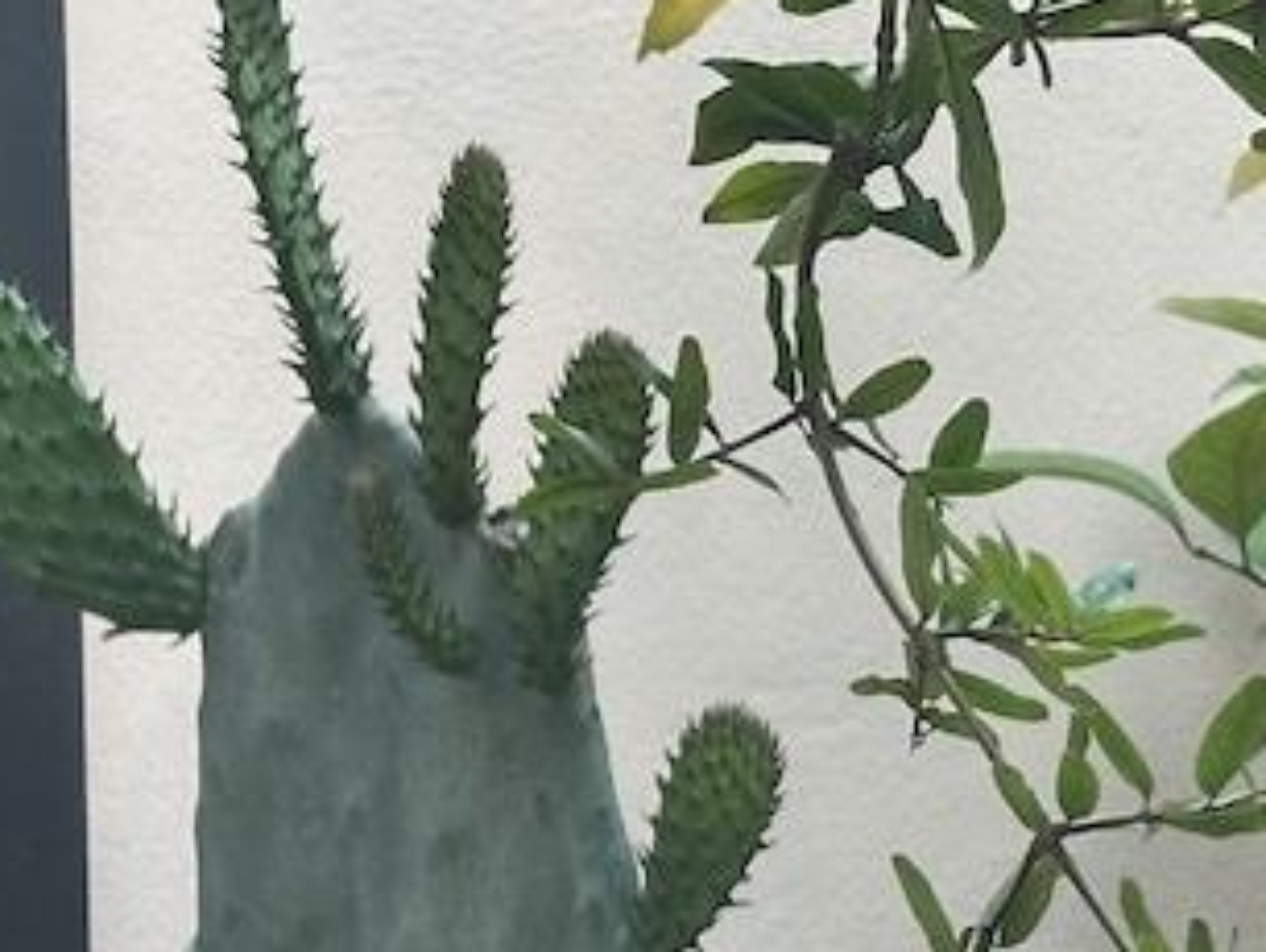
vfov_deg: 7.9
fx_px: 6881
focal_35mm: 188
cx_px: -223
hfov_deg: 10.4
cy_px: 174
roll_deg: +1.6
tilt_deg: +10.1
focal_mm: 6.86
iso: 50
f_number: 1.78
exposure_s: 1/100
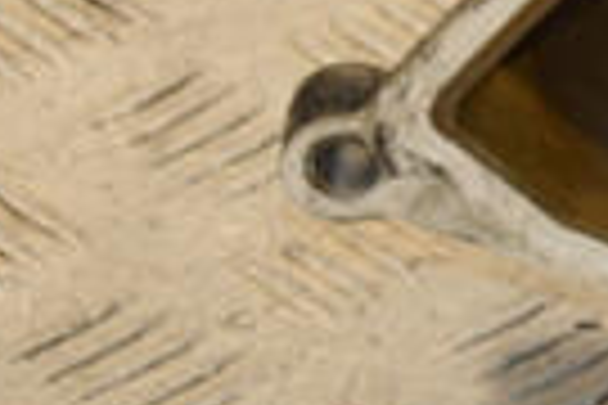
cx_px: 1211
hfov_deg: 4.9
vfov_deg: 3.3
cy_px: -32
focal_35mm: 413
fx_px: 6975
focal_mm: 62
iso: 800
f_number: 5.6
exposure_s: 1/200
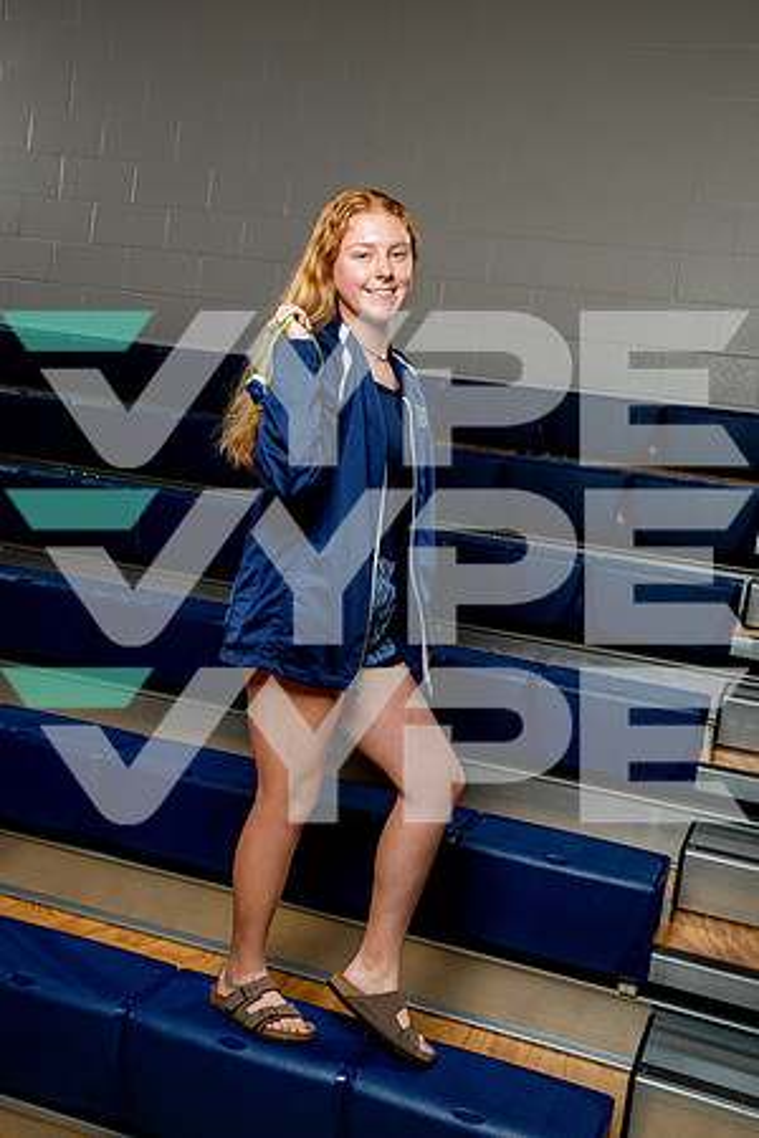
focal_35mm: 40
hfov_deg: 33.4
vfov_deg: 48.5
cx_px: 380
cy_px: 569
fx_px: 1265
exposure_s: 1/250
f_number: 8
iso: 320
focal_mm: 40
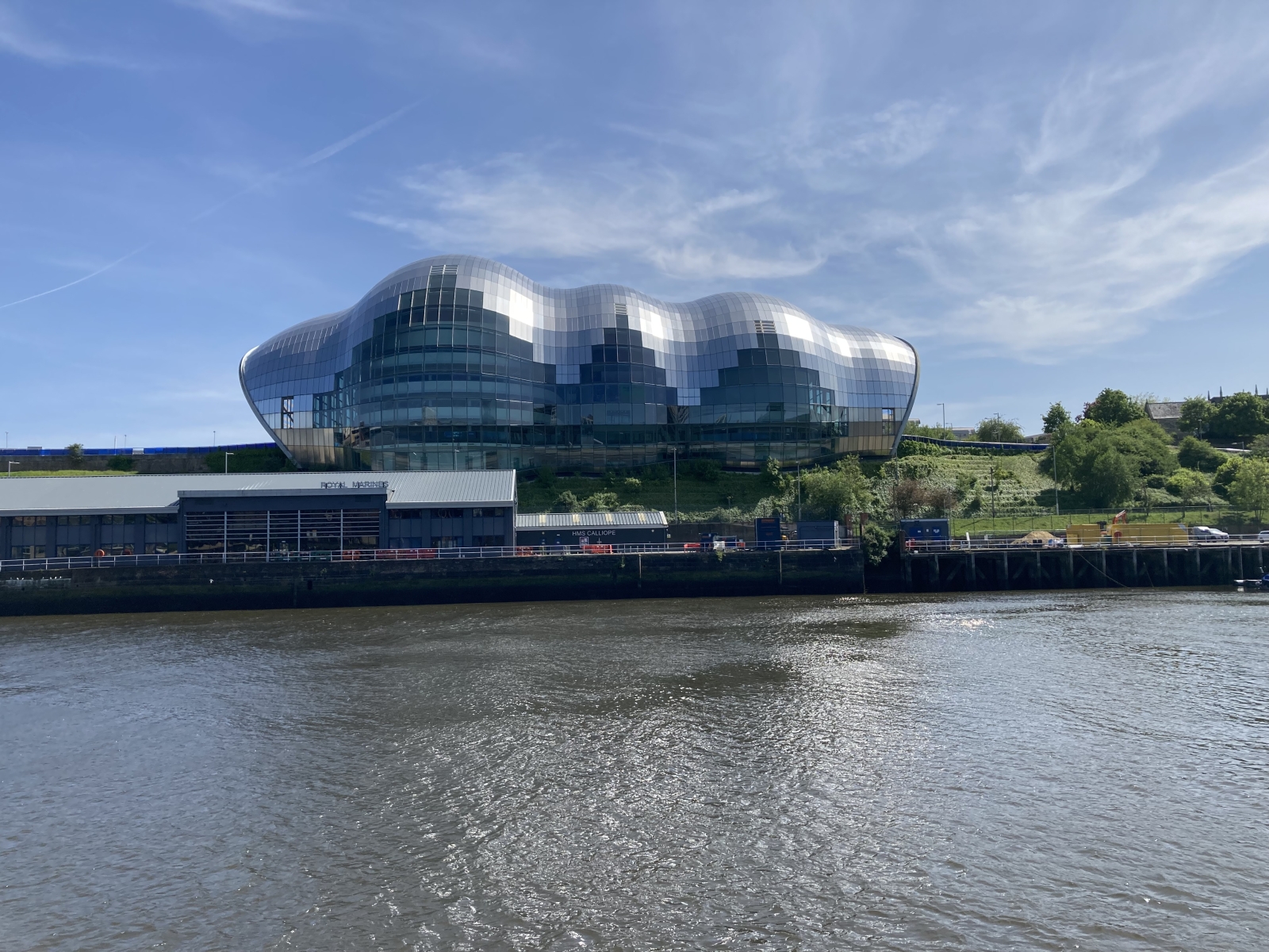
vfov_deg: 49.7
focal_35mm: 28
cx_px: 634
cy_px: 476
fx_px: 1026
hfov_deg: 63.4
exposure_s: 1/2703
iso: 20
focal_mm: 3.99
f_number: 1.8
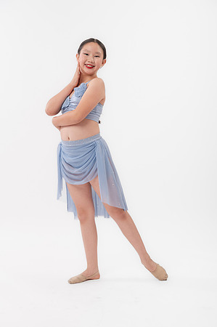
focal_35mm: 66
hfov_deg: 20.6
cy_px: 164
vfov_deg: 30.5
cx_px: 108
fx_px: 598
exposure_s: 1/160
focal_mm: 66
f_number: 8
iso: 640
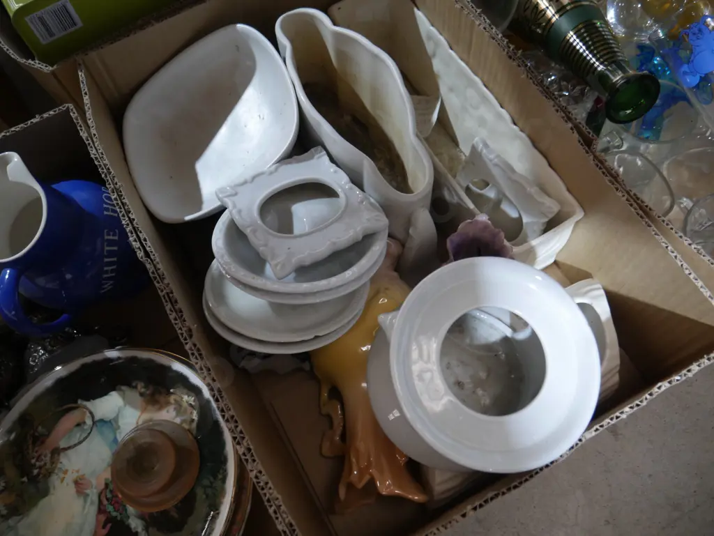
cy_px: 268
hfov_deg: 63.4
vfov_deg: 49.8
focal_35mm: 28
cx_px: 357
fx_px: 578
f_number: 3.5
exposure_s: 1/60
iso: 1250
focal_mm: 14
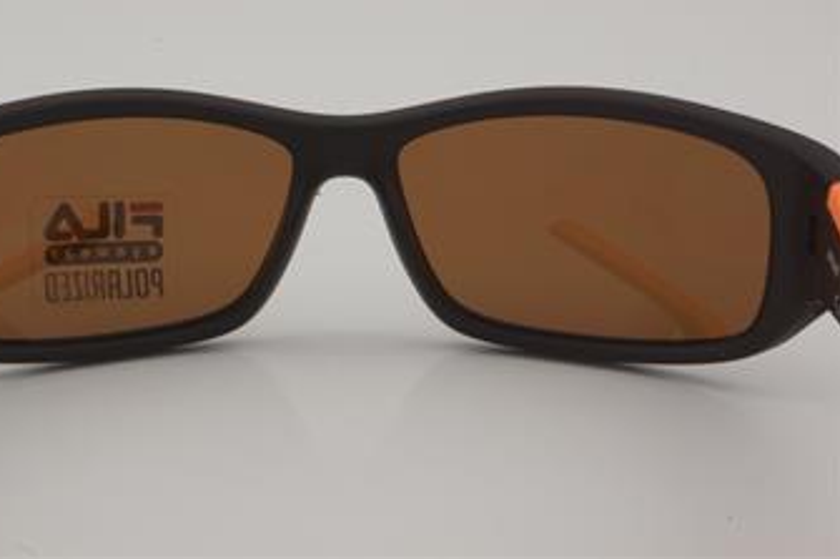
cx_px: 344
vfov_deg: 16.9
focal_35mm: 81
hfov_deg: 25.2
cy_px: 228
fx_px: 1880
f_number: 36
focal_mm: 45
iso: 100
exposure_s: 1/3
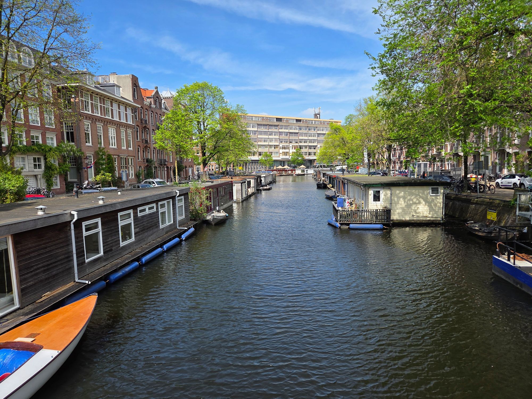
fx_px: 353
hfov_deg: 73.9
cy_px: 200
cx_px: 266
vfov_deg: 58.9
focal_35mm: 23
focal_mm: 5.4
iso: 80
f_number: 1.8
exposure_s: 1/3185
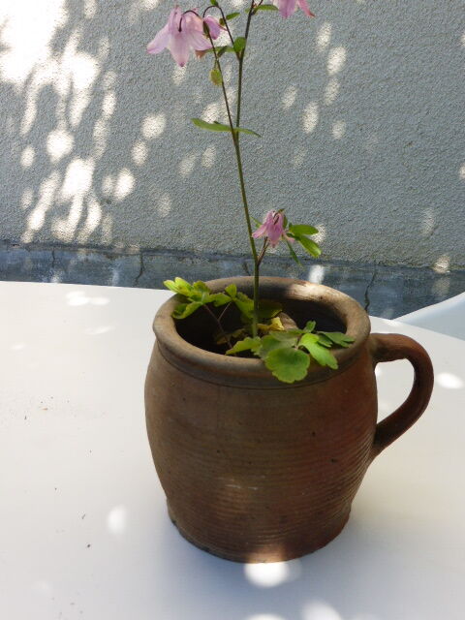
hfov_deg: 36.8
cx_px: 232
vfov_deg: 47.9
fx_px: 699
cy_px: 310
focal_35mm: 39
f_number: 3.9
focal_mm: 6.9
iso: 100
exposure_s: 1/250
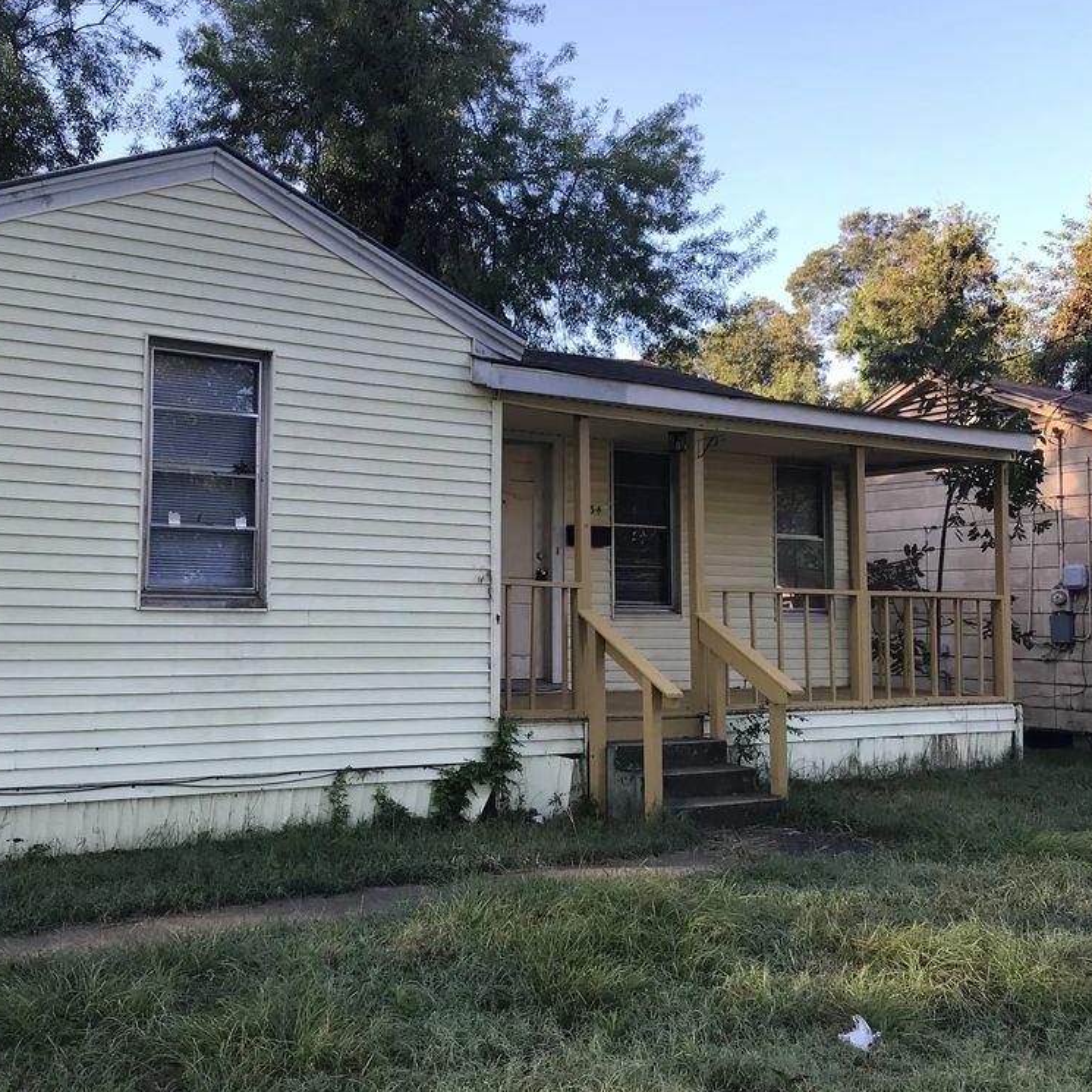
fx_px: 1213
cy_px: 534
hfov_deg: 48.0
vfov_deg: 48.4
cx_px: 403
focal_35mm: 34
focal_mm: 3.99
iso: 20
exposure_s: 1/443
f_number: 1.8
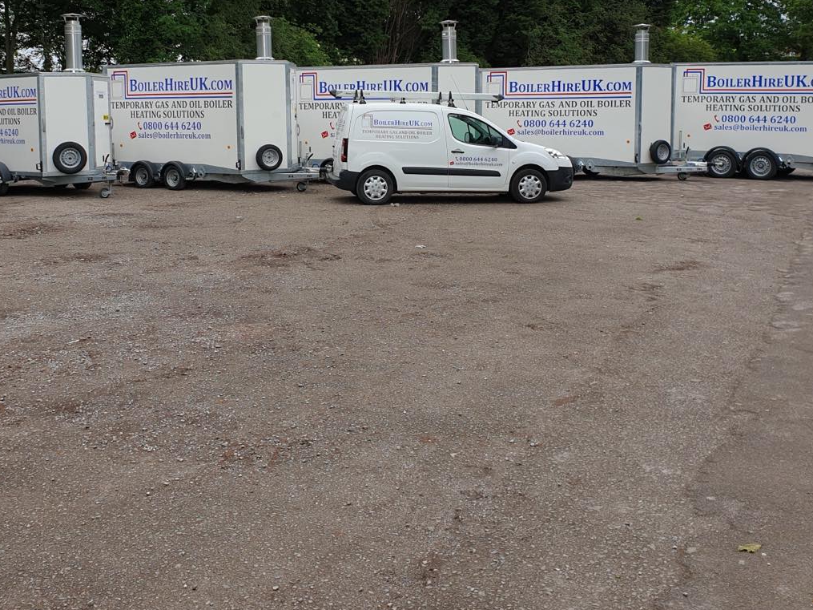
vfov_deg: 34.8
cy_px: 196
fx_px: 963
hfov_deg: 45.7
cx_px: 376
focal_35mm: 41
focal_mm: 4.3
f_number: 2.4
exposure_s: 1/622
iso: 50
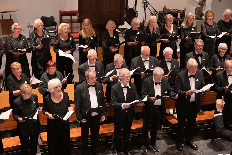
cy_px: 78
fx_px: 386
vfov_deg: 22.6
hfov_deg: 33.4
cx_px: 116
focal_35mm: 60
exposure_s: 1/60
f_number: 4
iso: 2200
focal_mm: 60
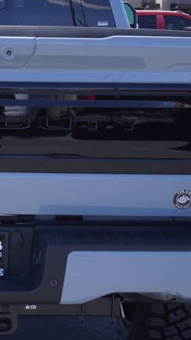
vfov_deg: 24.5
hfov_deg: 13.5
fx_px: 783
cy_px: 161
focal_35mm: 87
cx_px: -50
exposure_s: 1/125
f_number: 6.3
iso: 100
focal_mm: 22
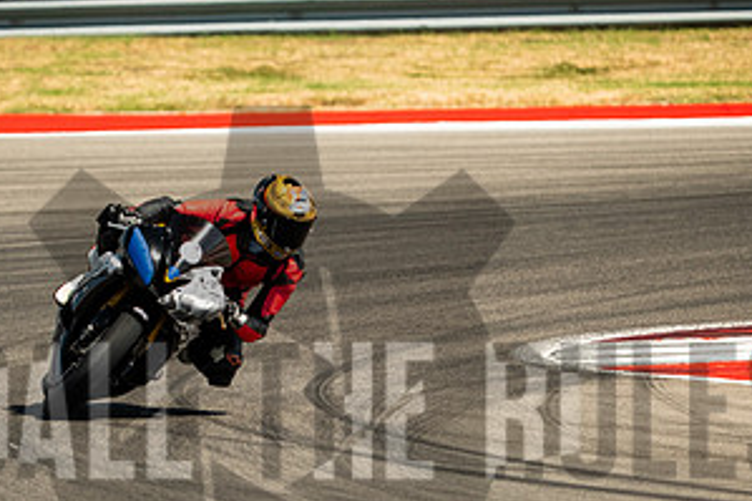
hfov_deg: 2.5
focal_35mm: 816
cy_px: 414
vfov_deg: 1.7
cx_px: 272
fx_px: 17035
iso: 320
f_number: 2.8
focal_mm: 280
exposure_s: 1/2500
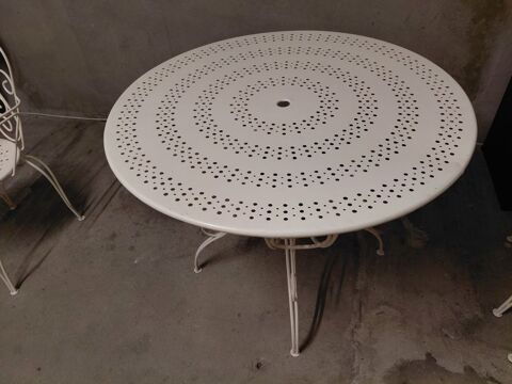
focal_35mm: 25
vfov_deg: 54.9
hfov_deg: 69.4
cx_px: 256
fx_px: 370
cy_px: 192
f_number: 1.8
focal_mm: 4.69
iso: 200
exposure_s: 1/50.1
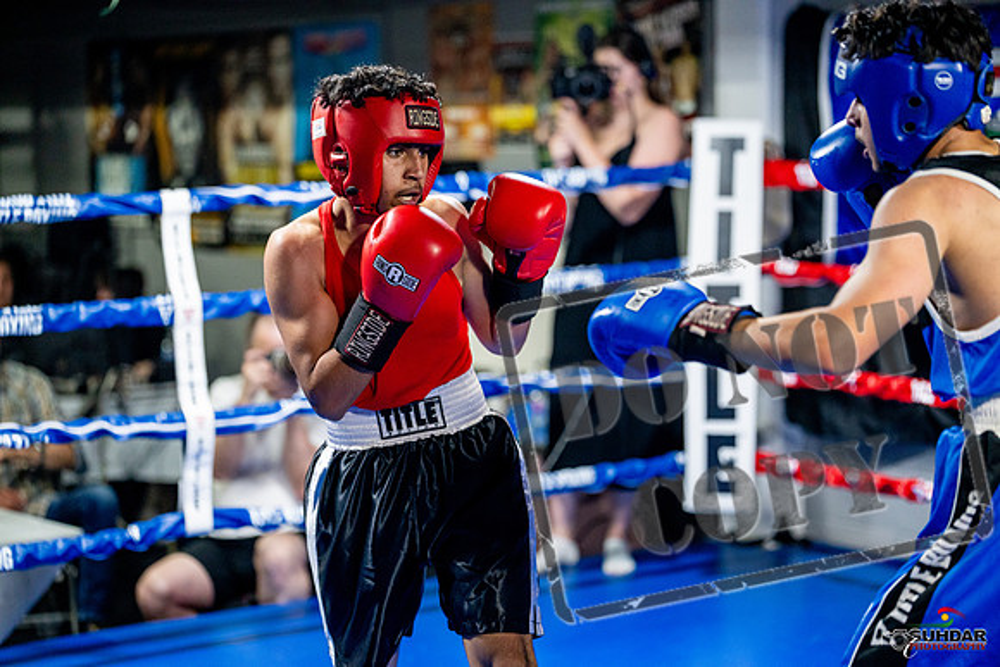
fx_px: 2445
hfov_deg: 23.1
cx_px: 500
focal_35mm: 88
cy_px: 334
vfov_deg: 15.5
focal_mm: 88
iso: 4000
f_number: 2
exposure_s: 1/1000
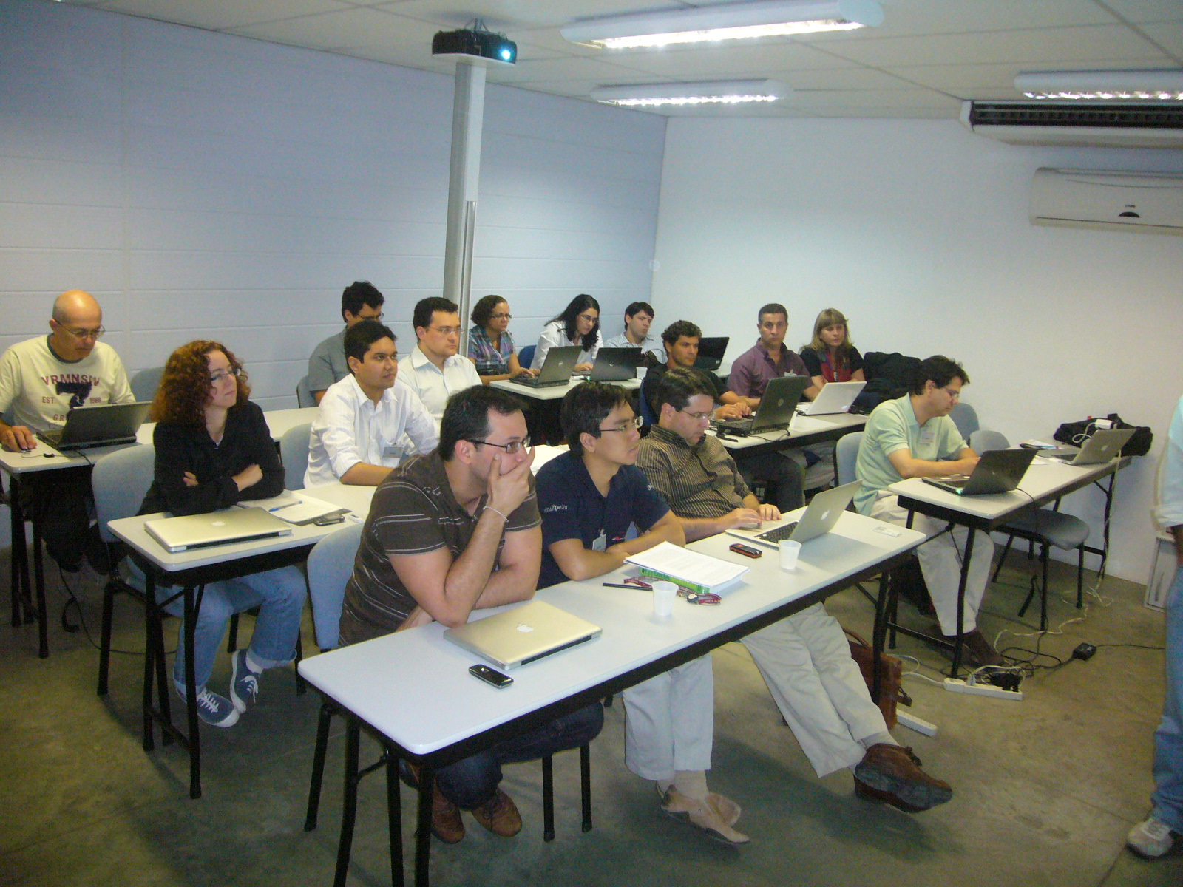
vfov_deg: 49.7
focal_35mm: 28
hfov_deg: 63.4
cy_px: 444
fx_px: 957
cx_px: 592
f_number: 2.8
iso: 320
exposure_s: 1/30
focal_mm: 4.6
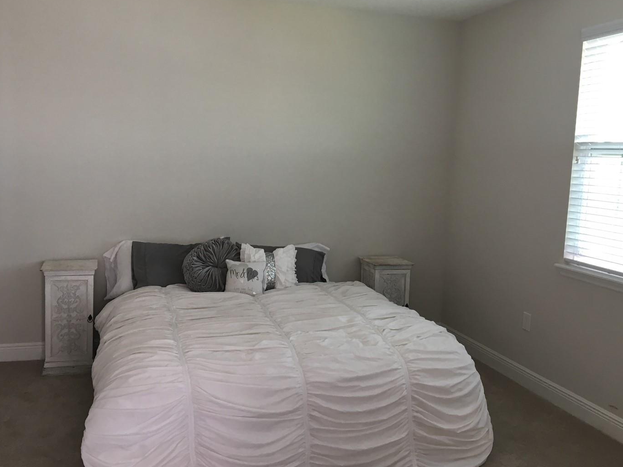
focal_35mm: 34
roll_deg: -1.8
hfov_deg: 53.9
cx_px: 303
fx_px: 612
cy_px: 223
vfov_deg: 41.8
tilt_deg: -5.3
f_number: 2.2
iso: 50
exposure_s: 1/30
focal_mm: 4.15
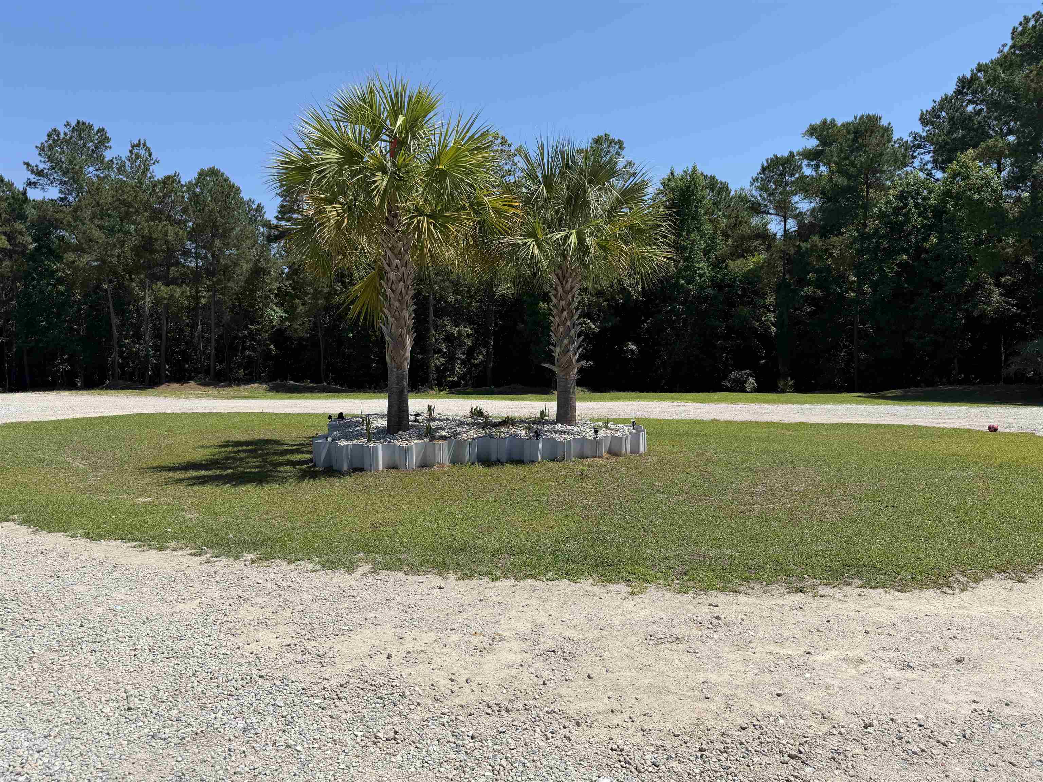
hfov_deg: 71.6
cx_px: 522
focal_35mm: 24
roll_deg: +0.5
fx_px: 723
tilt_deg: -3.8
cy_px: 391
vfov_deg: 56.8
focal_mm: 6.76
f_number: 1.78
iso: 80
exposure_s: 1/4975
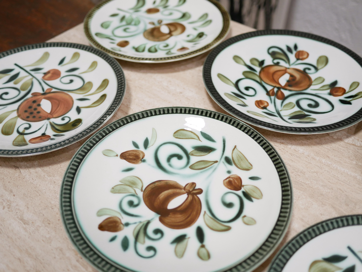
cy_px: 136
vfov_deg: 36.0
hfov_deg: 46.8
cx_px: 181
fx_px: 418
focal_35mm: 40
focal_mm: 20
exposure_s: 1/60
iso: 400
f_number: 1.7
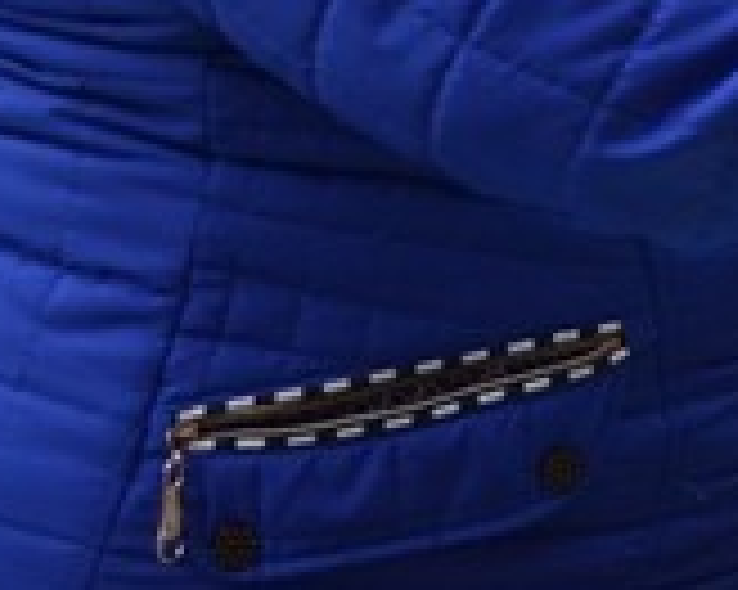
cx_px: 1274
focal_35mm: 158
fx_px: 3449
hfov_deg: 11.4
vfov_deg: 9.6
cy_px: -196
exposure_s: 1/125
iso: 280
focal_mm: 18
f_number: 5.6
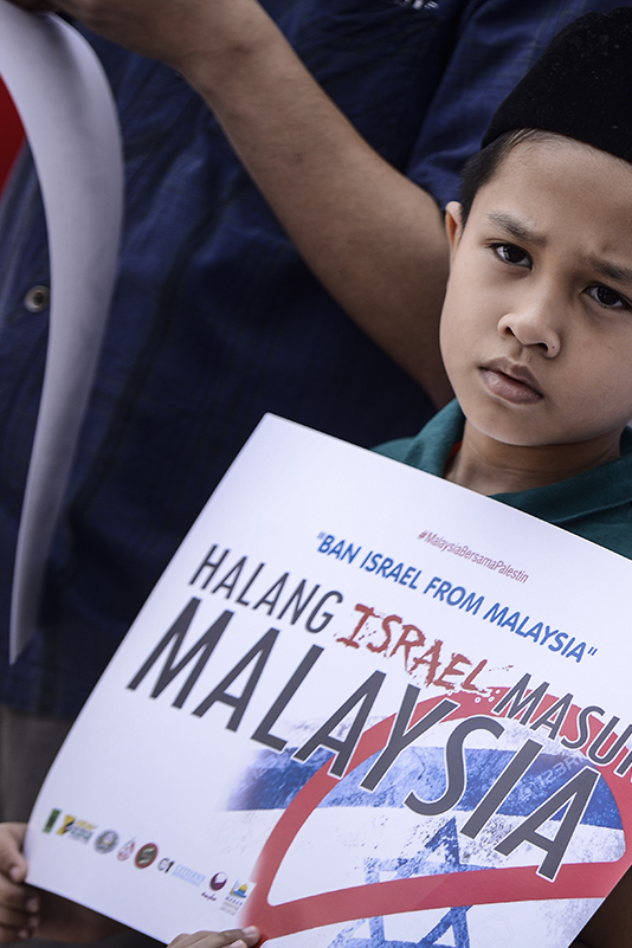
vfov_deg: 10.1
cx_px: 624
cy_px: 474
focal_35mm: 203
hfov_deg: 6.7
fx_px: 5345
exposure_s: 1/800
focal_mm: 135
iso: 125
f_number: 2.8
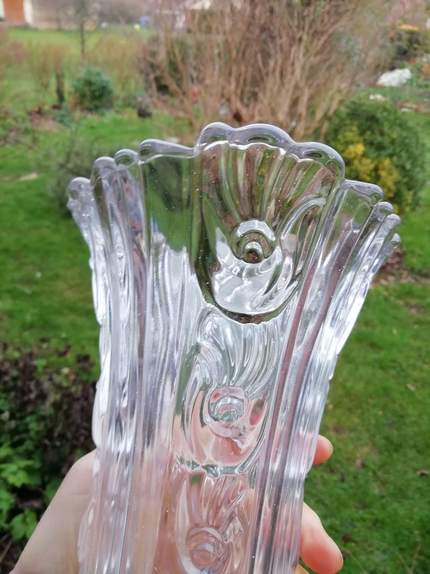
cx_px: 215
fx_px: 431
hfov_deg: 53.1
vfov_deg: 67.3
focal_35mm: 26
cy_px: 287
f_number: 2.2
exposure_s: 1/33.3
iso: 80
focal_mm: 3.21
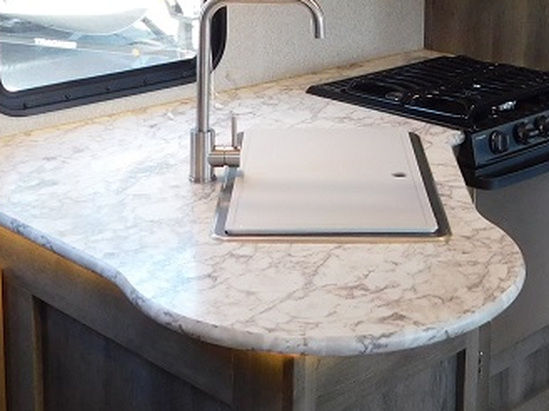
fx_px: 1109
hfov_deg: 27.7
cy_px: -29
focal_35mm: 70
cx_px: 355
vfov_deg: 20.1
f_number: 3
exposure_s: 1/30
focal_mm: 4
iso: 200
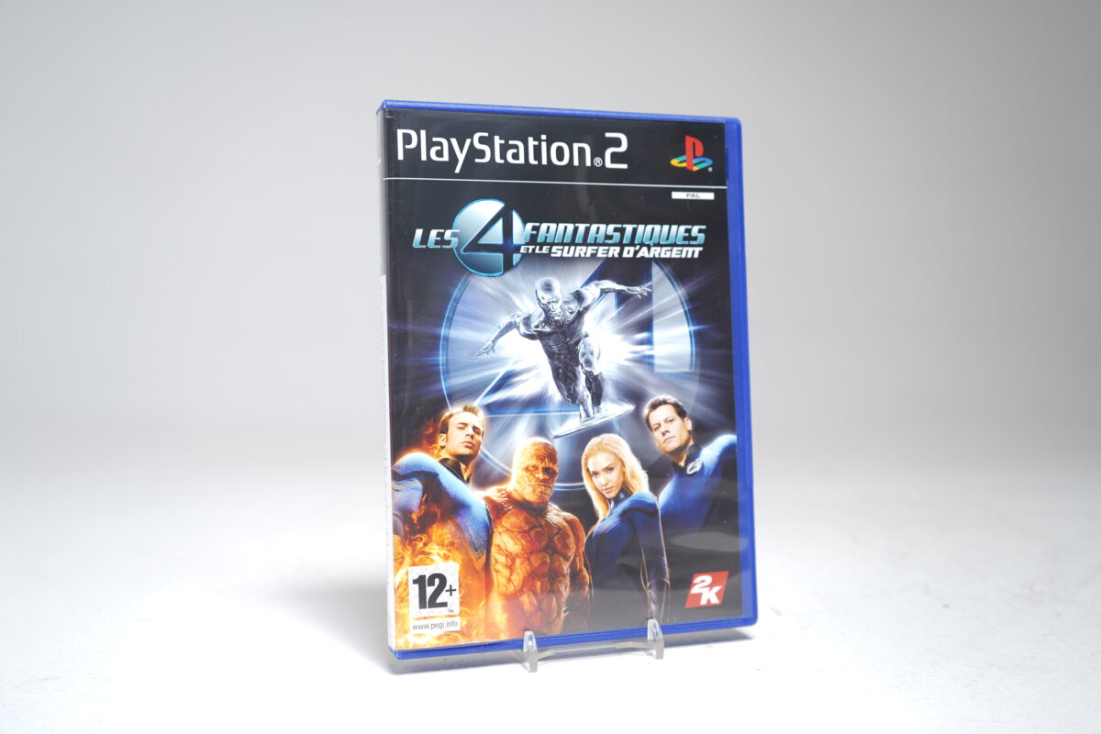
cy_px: 367
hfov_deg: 54.4
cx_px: 550
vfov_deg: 37.9
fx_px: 1070
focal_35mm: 35
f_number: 5
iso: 64
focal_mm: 35
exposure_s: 1/2.5
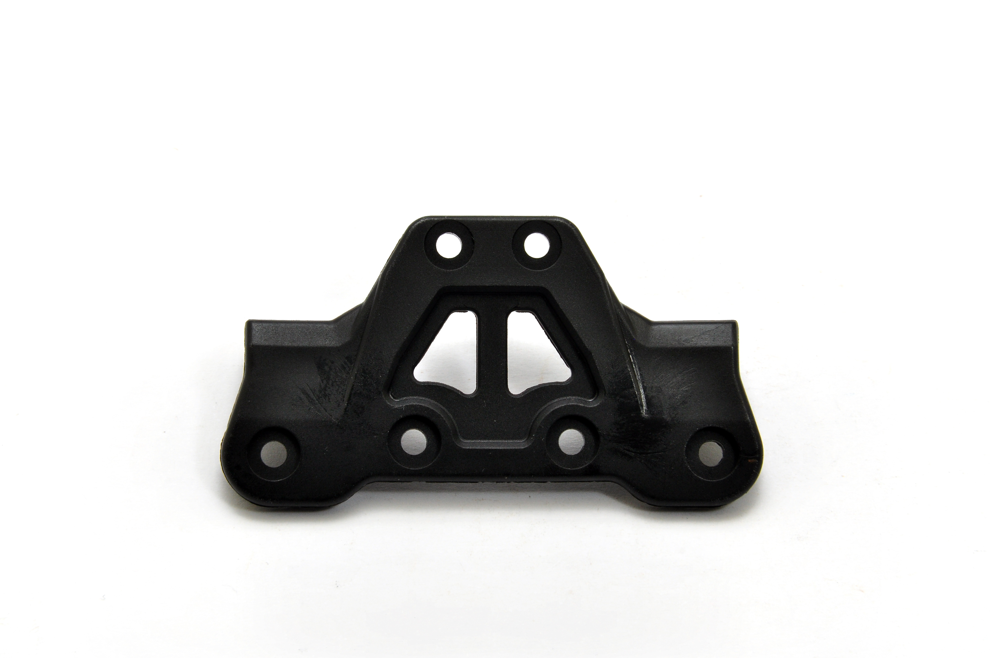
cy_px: 329
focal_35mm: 174
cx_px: 495
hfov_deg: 11.8
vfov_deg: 7.9
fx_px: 4779
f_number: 20
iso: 400
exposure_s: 1/60
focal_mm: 116
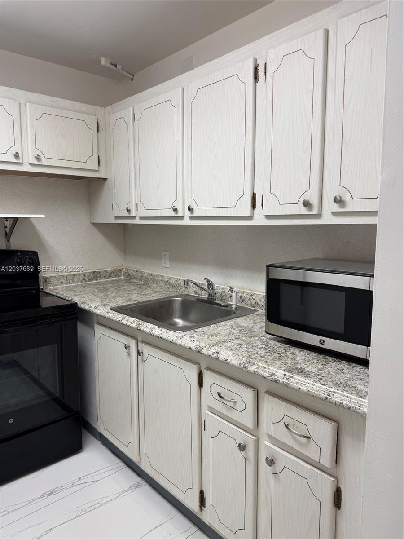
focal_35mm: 24
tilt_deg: -6.3
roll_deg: +1.5
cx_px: 202
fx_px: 373
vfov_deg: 71.6
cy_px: 270
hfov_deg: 56.8
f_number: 1.78
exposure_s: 1/120
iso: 64
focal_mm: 6.76
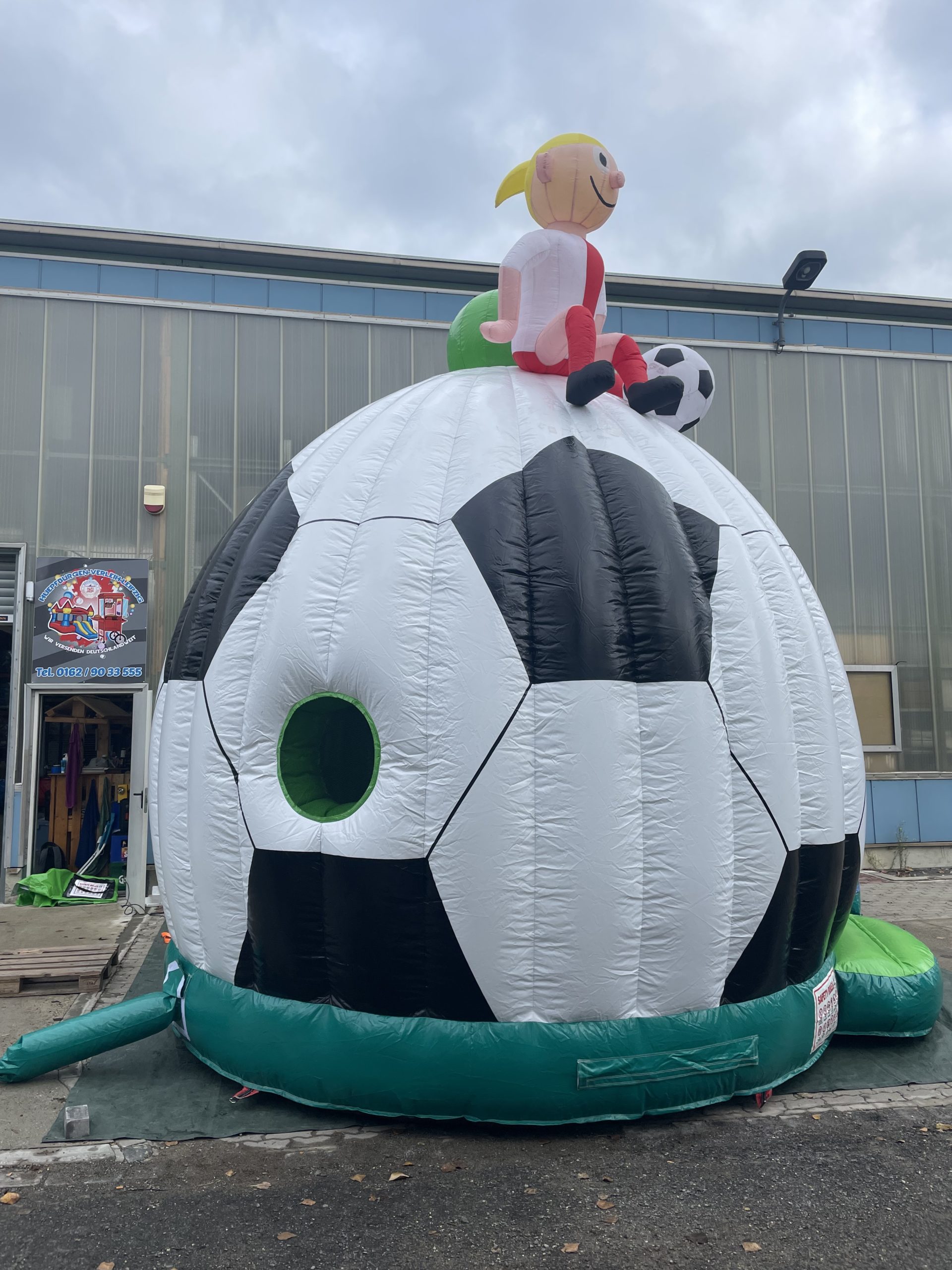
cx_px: 476
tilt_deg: +7.3
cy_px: 635
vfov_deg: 67.3
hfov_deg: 53.1
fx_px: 953
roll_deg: +0.9
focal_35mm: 26
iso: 32
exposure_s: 1/2304
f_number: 1.6
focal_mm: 4.2
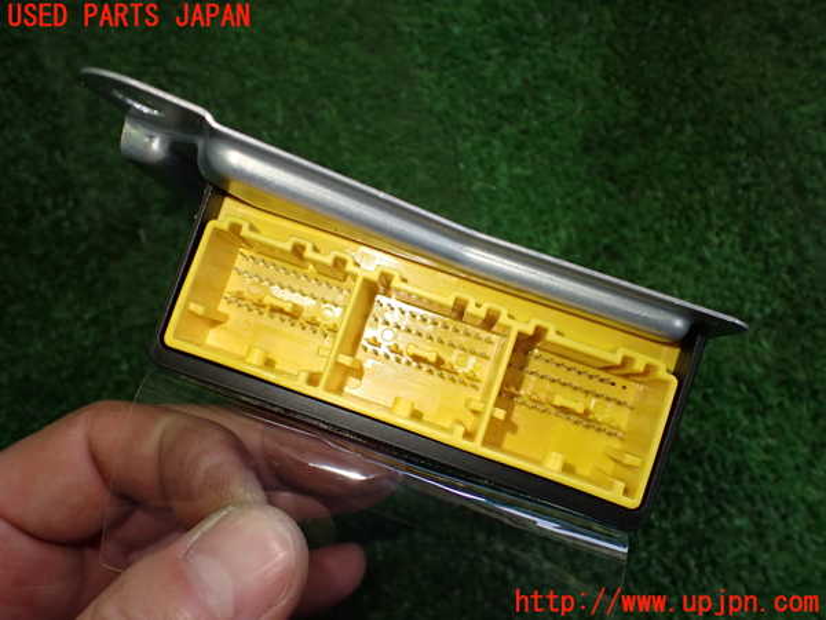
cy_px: 310
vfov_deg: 46.8
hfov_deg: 60.0
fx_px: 716
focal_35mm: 30
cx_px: 413
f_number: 2.3
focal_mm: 5.4
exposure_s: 1/125
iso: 250
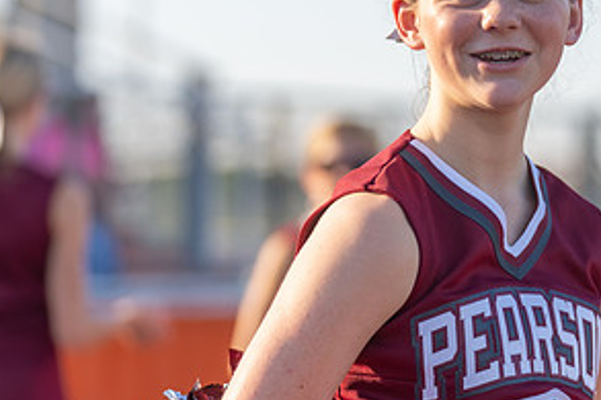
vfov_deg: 6.1
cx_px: 472
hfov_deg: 9.2
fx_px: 3737
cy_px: 155
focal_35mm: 224
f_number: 2.8
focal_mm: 113
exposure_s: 1/1000
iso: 100
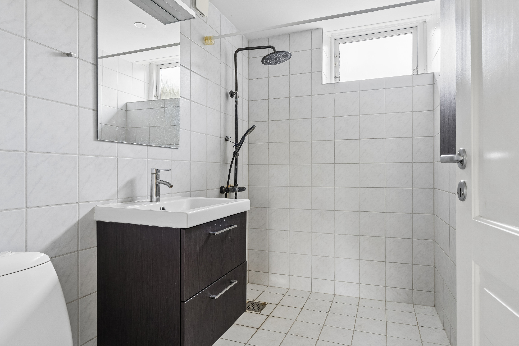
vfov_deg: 56.1
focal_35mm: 22
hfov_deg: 77.3
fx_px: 324
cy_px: 173
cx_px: 260
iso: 200
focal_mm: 15
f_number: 8
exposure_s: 1/2.5
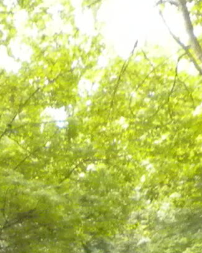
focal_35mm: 268
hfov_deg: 5.8
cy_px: 488
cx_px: 6
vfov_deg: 7.0
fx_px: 2004
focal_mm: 6.6
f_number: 3.5
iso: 400
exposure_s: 1/418
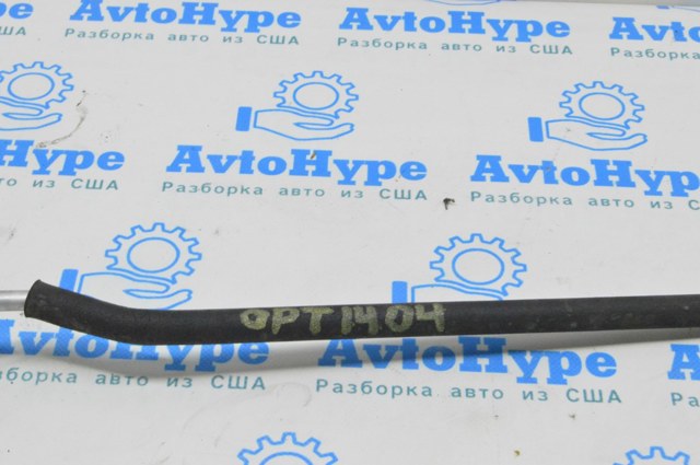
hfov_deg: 28.1
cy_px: 232
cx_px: 350
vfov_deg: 18.9
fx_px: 1398
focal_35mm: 72
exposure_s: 1/20
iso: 6400
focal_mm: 48
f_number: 20
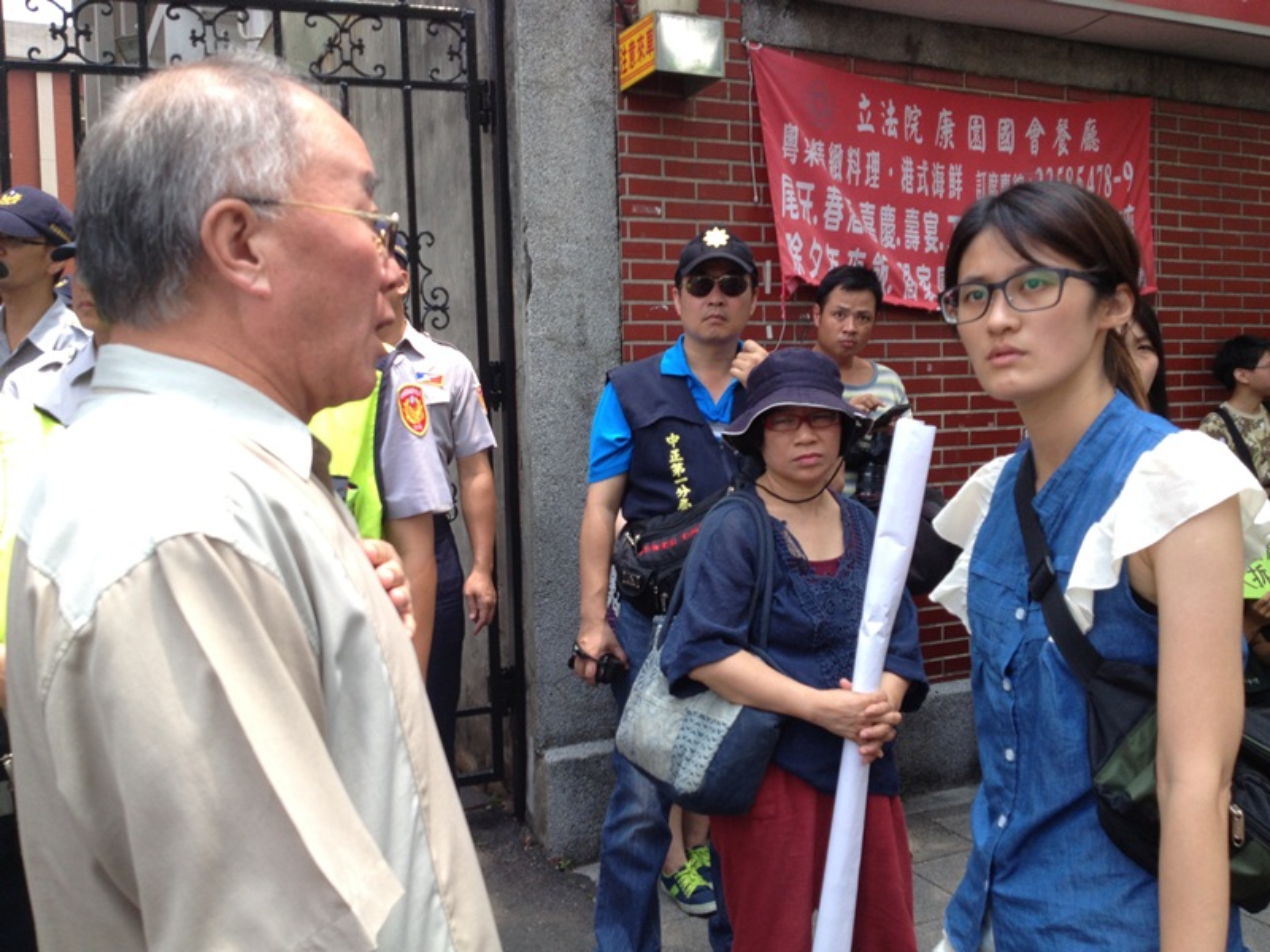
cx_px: 635
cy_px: 476
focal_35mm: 35
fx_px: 1284
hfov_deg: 52.6
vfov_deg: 40.7
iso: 50
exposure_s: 1/317
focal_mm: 4.28
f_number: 2.4
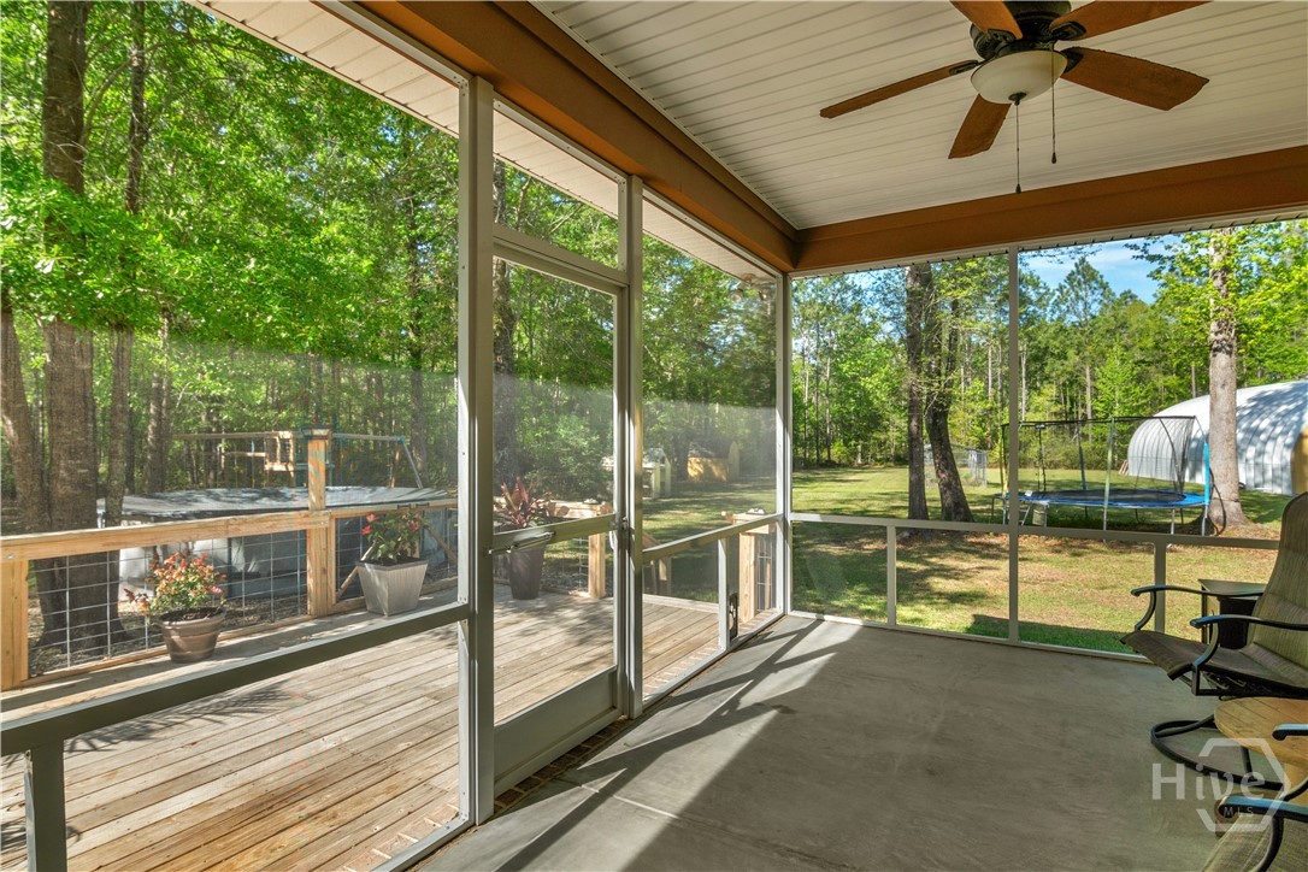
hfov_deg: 95.0
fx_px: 599
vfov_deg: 72.1
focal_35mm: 16
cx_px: 654
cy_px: 436
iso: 250
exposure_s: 1/250
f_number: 7.1
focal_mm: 11
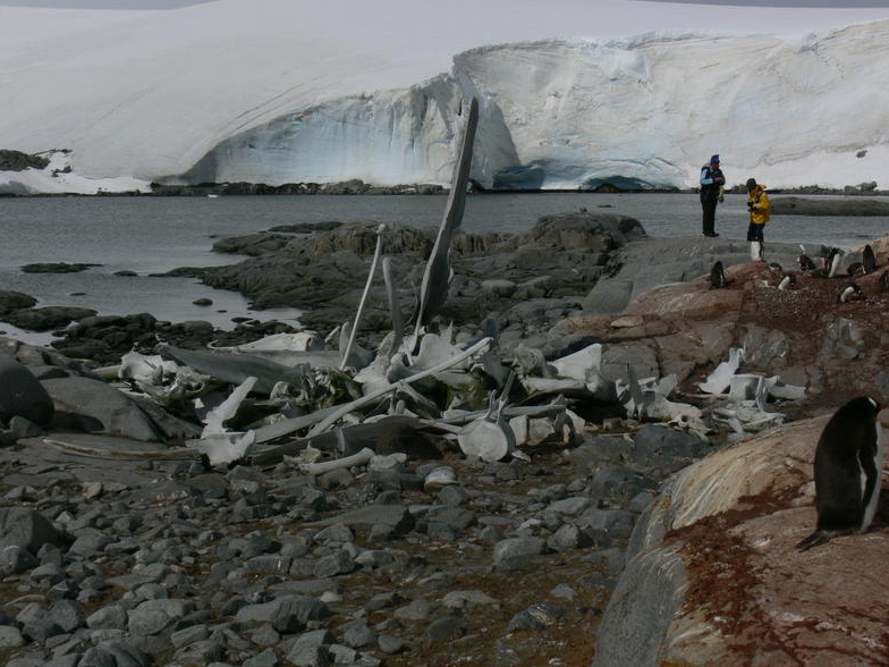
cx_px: 447
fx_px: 1310
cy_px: 334
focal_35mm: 51
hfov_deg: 37.5
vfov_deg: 28.6
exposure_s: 1/640
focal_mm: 9.9
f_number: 8
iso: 80
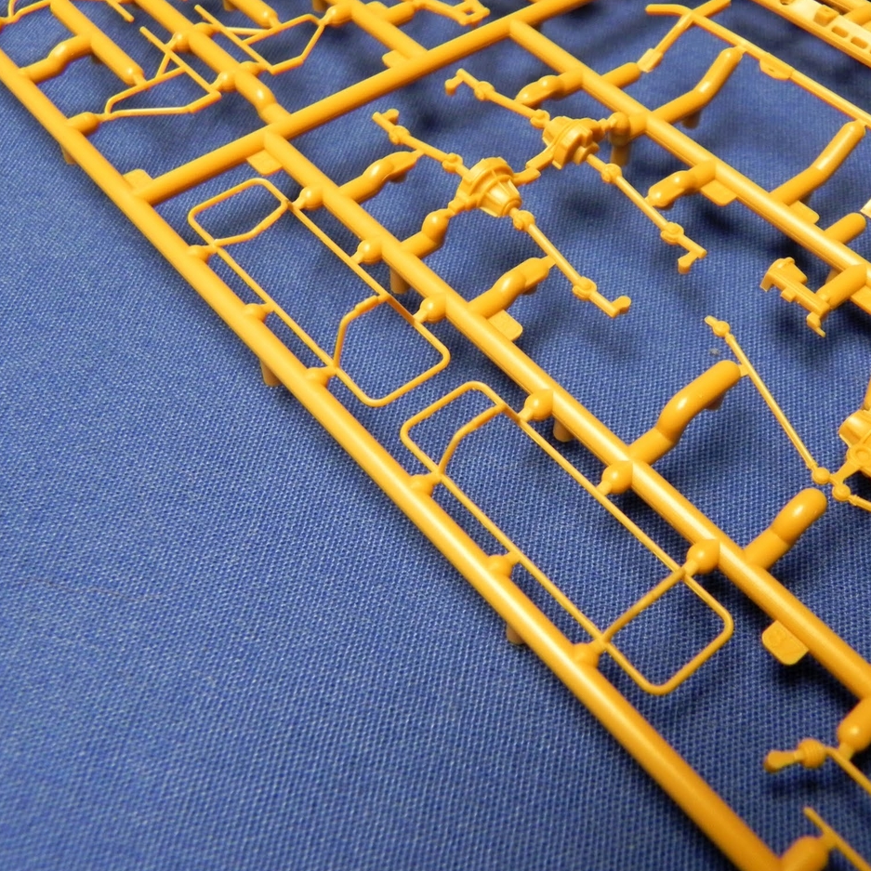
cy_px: 442
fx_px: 996
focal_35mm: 35
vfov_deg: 47.2
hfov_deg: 47.1
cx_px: 482
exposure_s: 1/36.2
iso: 400
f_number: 2.8
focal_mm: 5.2
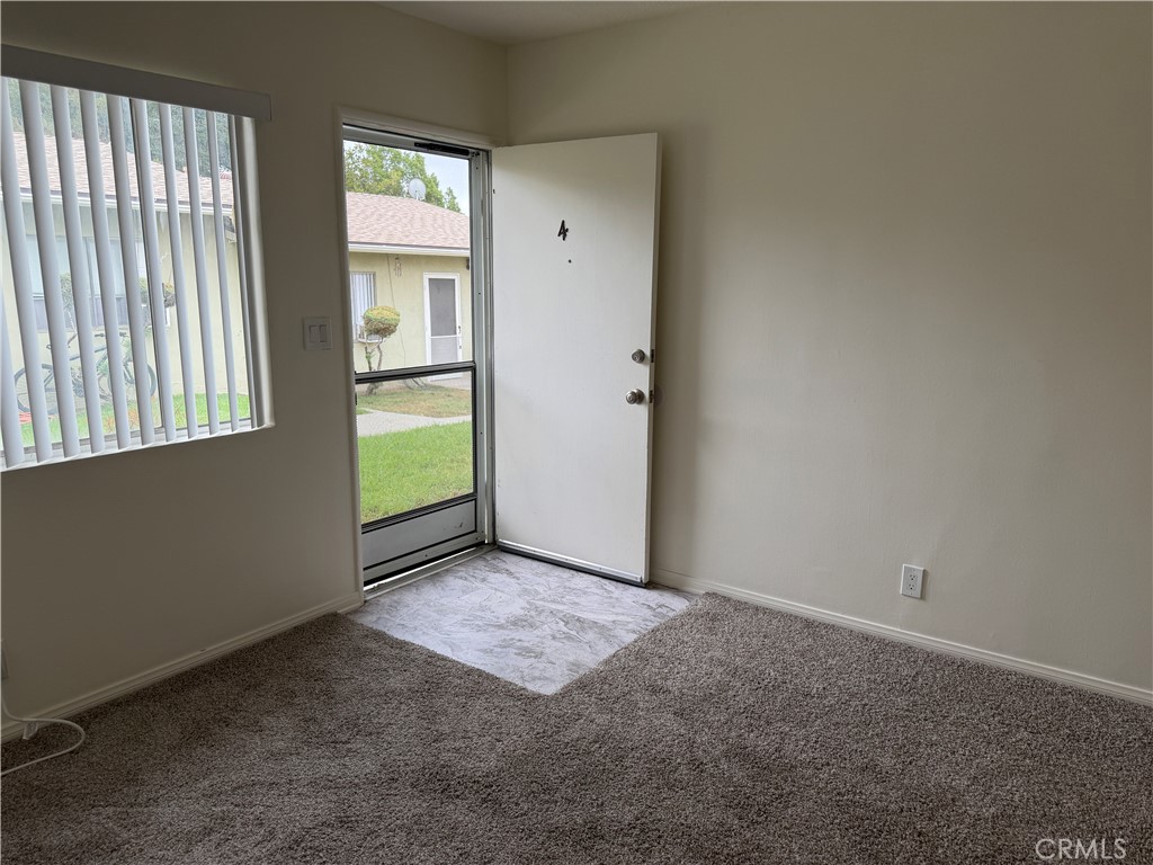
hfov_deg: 71.6
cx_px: 576
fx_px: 799
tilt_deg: -11.7
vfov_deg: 56.8
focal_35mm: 24
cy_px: 432
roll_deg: -0.1
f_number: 1.78
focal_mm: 6.76
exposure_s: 1/120
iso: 64
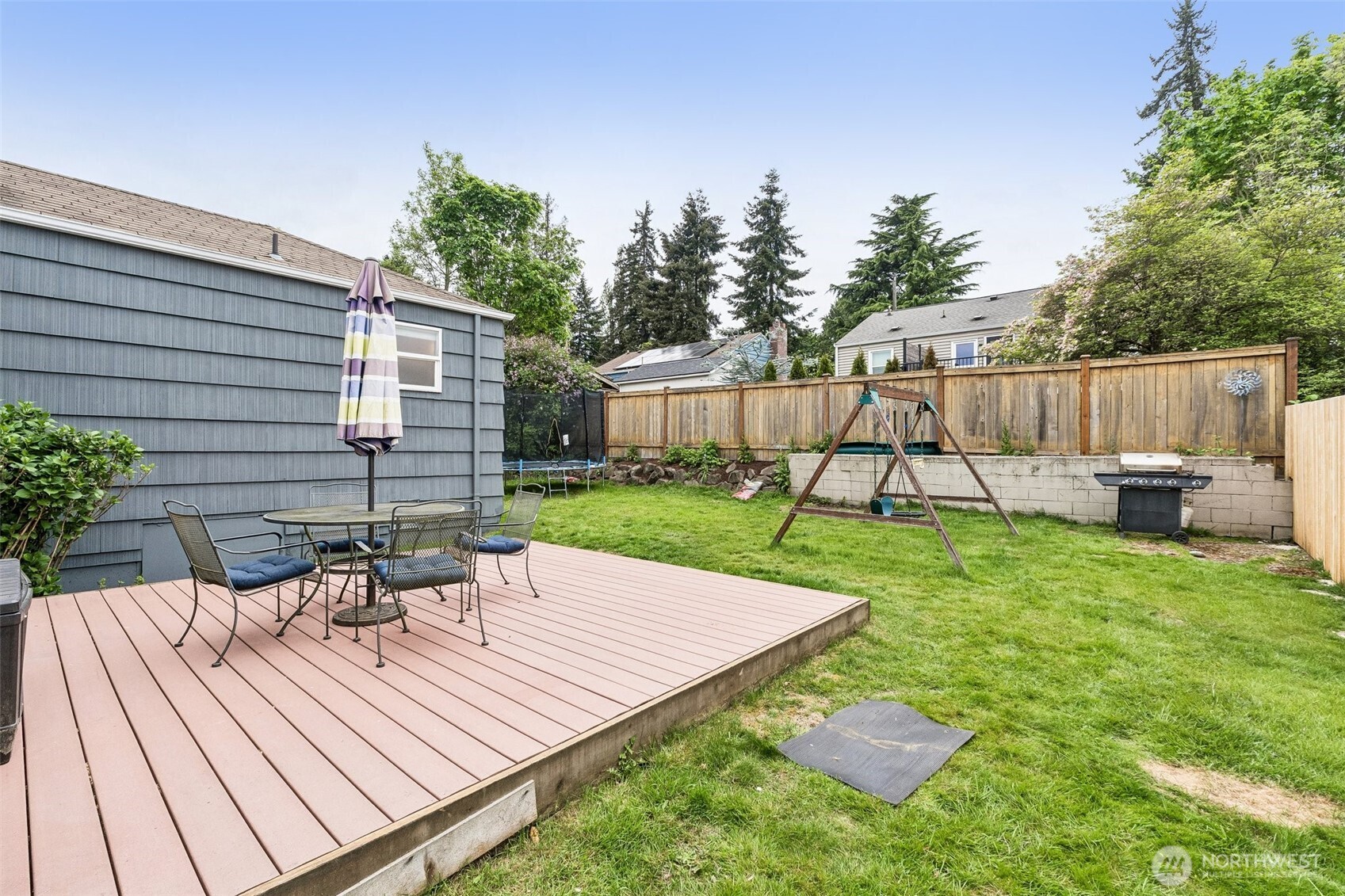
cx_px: 672
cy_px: 448
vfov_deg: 77.3
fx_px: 560
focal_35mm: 15
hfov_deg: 100.4
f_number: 9
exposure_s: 1/125
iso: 250
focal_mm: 10
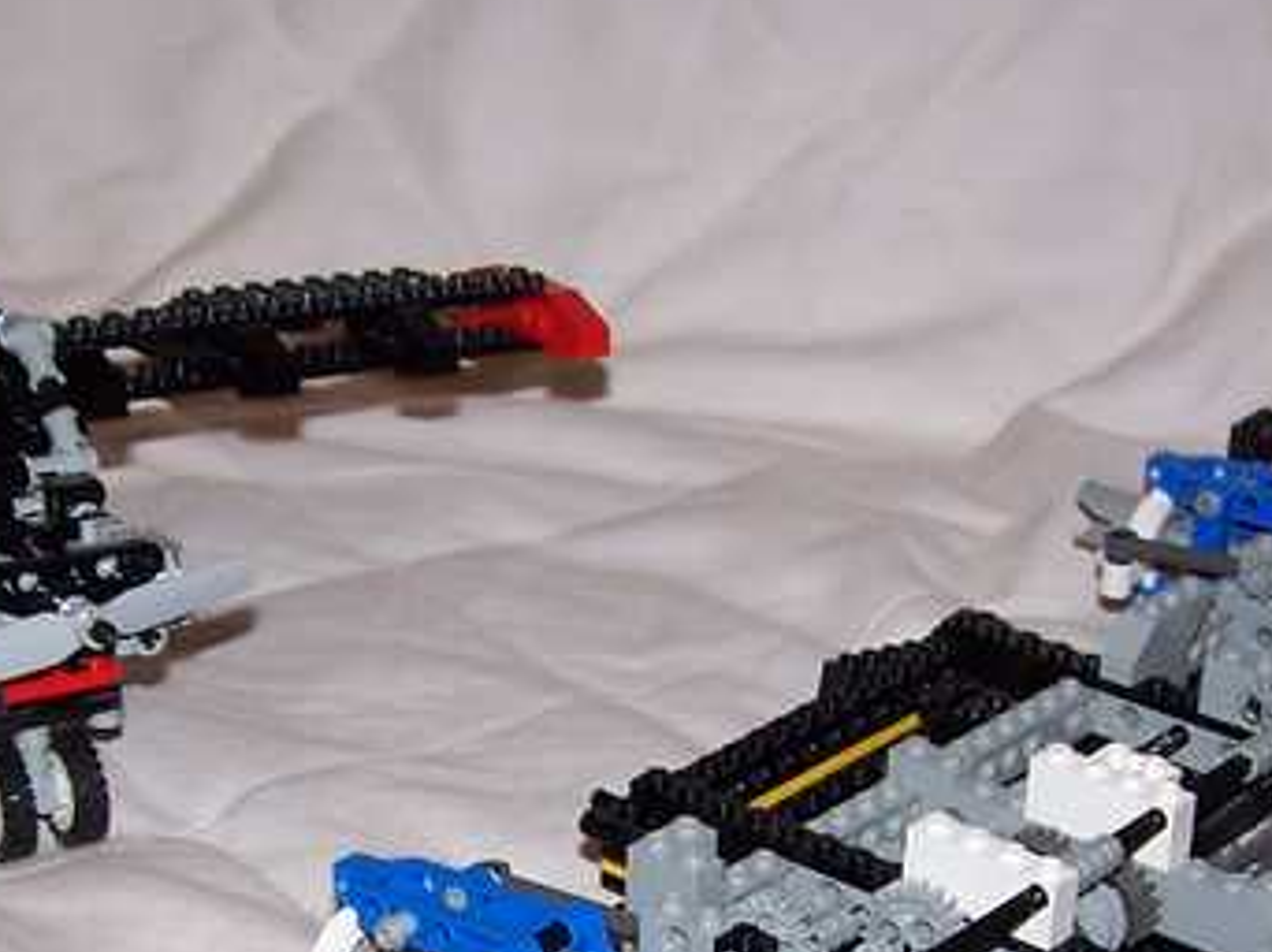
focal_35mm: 89
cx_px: 603
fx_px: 3268
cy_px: 759
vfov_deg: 16.5
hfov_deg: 22.0
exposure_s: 1/60
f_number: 2.8
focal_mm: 6.3
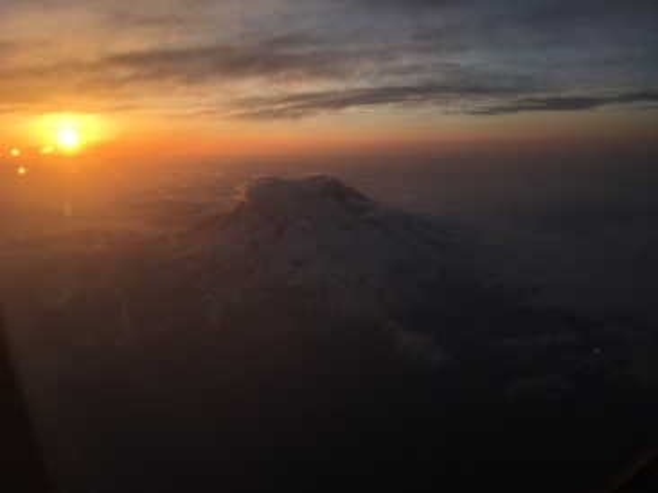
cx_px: 329
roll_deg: +1.4
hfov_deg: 61.7
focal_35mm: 29
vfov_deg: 48.2
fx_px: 551
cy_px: 246
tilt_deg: -10.9
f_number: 2.2
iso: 25
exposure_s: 1/1131
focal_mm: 4.15
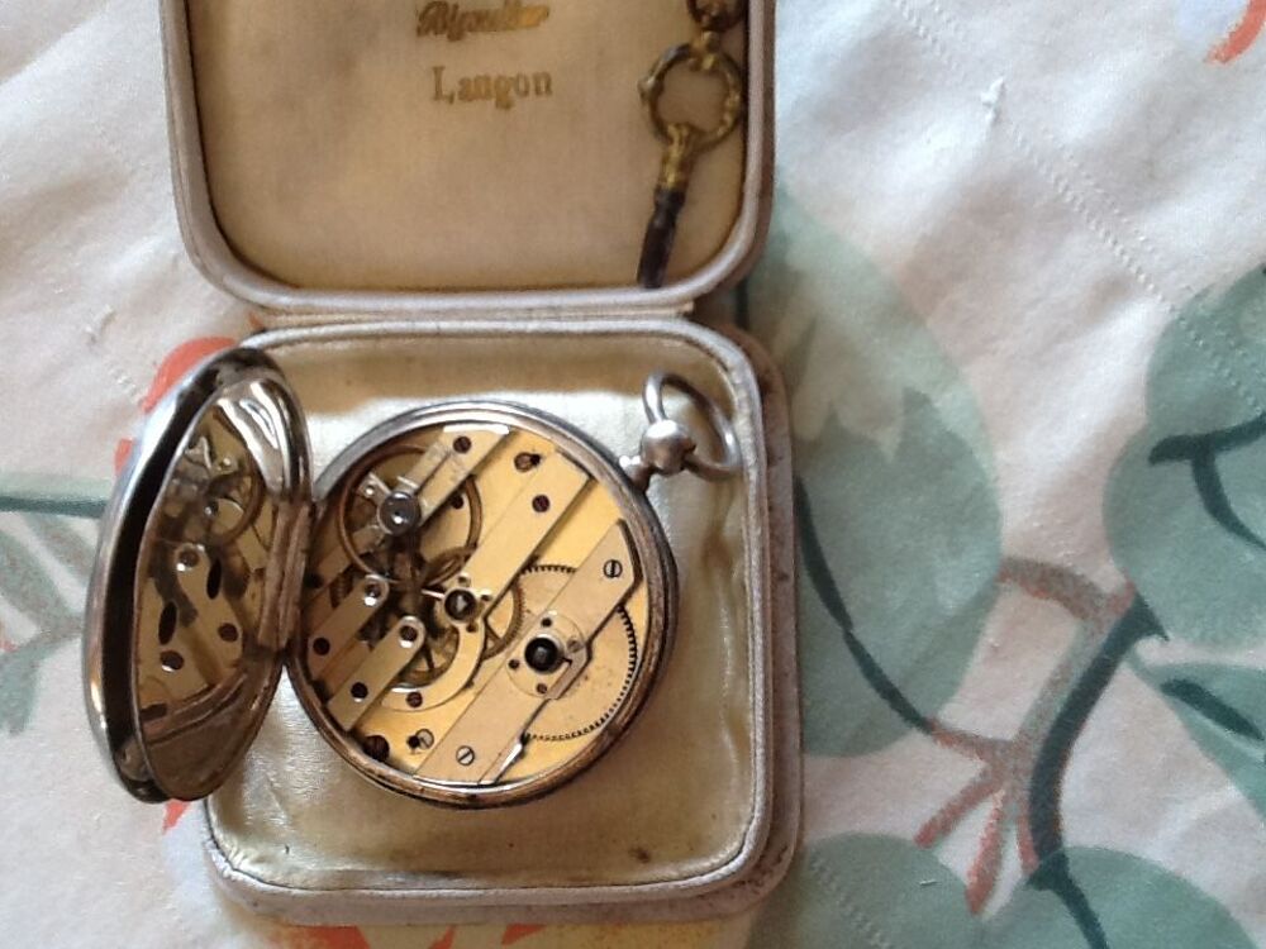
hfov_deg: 42.9
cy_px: 474
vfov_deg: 32.9
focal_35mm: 44
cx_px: 633
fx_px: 1609
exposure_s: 1/30
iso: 50
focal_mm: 2.03
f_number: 2.4
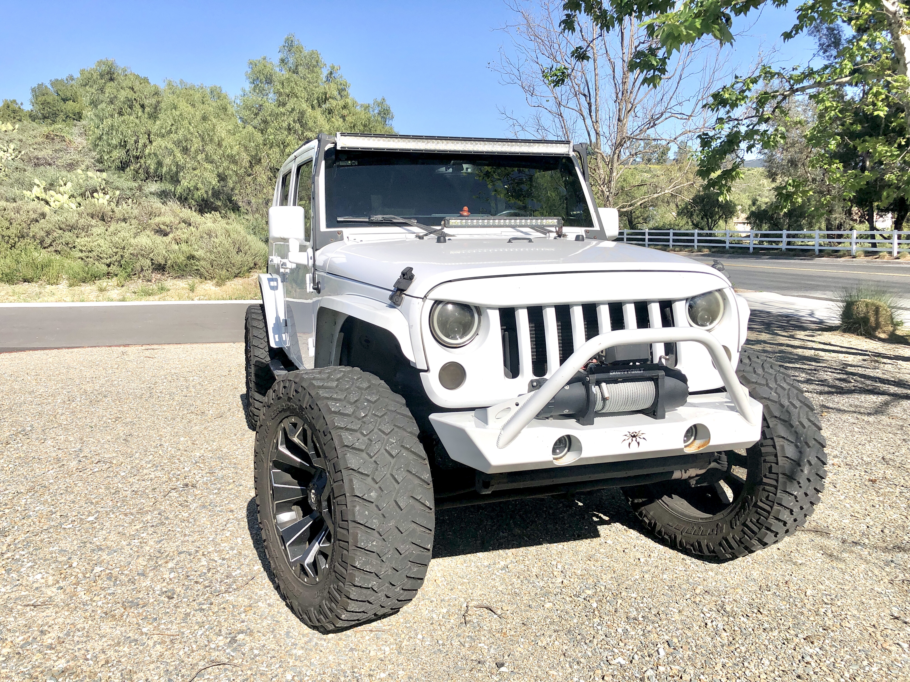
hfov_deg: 63.4
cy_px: 341
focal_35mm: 28
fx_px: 736
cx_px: 455
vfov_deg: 49.7
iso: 25
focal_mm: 4
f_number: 1.8
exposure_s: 1/3436
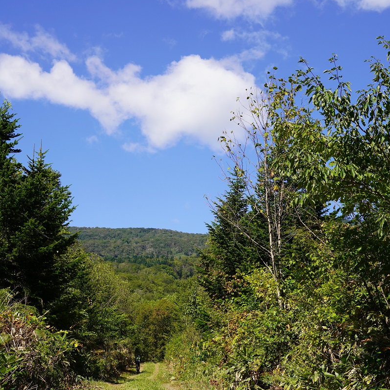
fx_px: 981
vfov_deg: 22.4
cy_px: 258
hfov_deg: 22.5
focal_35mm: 77
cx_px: 196
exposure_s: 1/125
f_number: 11
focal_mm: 60
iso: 100
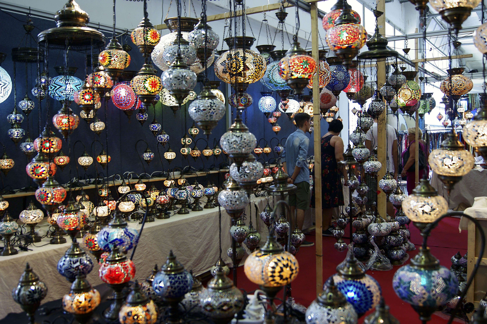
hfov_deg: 57.3
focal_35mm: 33
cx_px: 244
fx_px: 446
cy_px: 162
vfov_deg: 39.9
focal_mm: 22
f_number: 4
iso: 400
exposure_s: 1/40
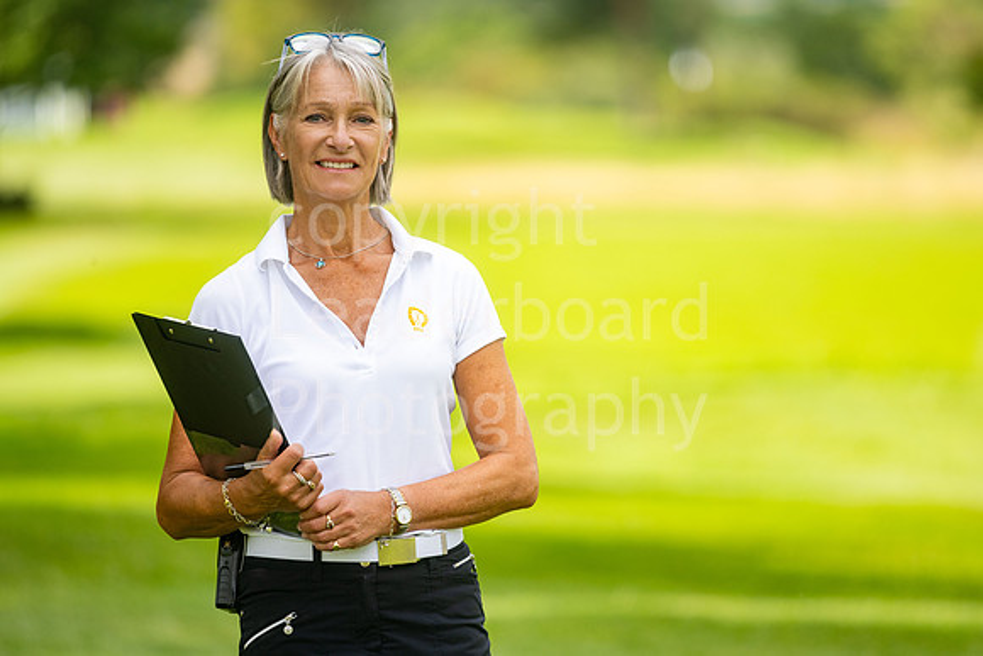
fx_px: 8747
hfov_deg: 6.4
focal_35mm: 320
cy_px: 306
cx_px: 525
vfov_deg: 4.3
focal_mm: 300
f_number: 4.5
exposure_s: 1/1000
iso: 250
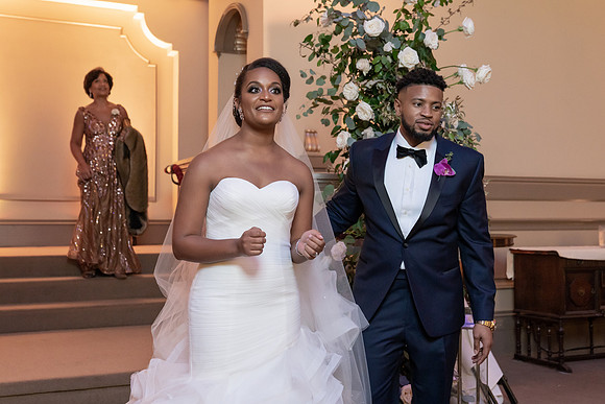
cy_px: 195
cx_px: 303
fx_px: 723
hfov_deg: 45.4
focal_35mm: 43
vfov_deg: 31.2
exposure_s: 1/100
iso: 2000
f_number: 4
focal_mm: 41
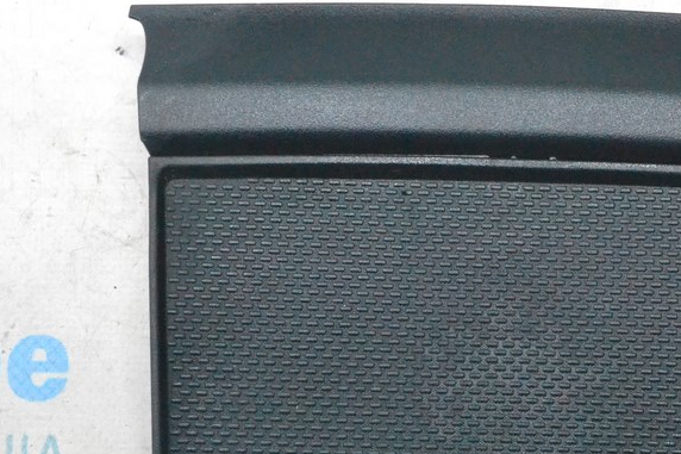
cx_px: 599
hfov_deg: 23.1
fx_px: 1626
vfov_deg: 15.9
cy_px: 269
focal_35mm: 86
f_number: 9
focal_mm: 32
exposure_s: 1/160
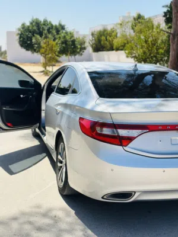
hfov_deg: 30.3
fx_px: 329
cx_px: 89
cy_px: 118
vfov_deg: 39.7
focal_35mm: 48
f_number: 1.78
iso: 80
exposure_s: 1/5882
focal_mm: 6.86
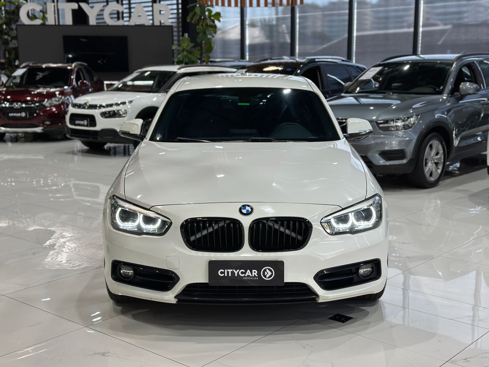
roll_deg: +0.0
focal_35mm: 48
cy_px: 184
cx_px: 244
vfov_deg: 30.3
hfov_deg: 39.7
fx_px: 678
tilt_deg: -10.4
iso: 125
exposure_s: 1/167
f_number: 1.78
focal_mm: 6.86
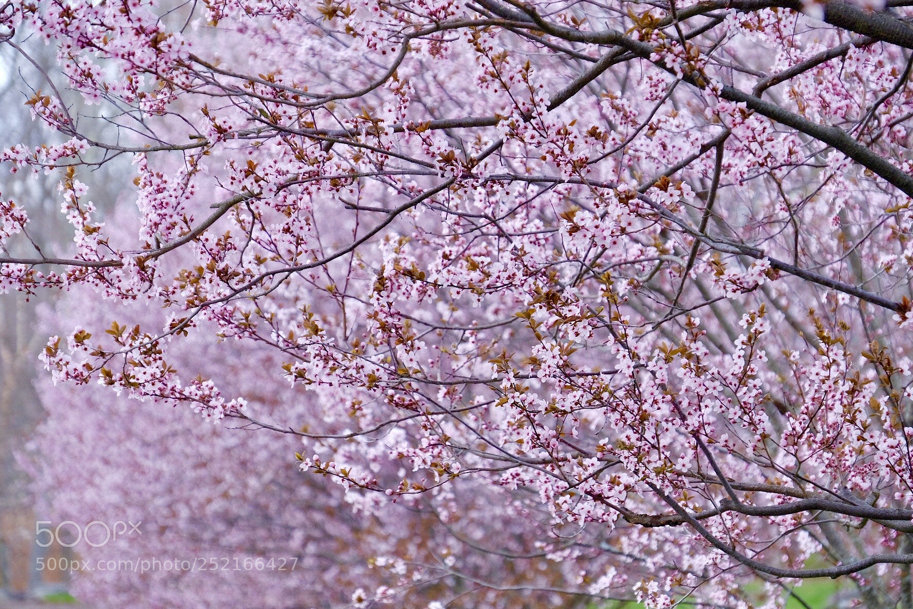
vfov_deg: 9.8
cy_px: 304
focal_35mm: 140
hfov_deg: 14.7
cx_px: 456
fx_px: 3551
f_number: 5.6
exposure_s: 1/60
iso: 640
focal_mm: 93.2
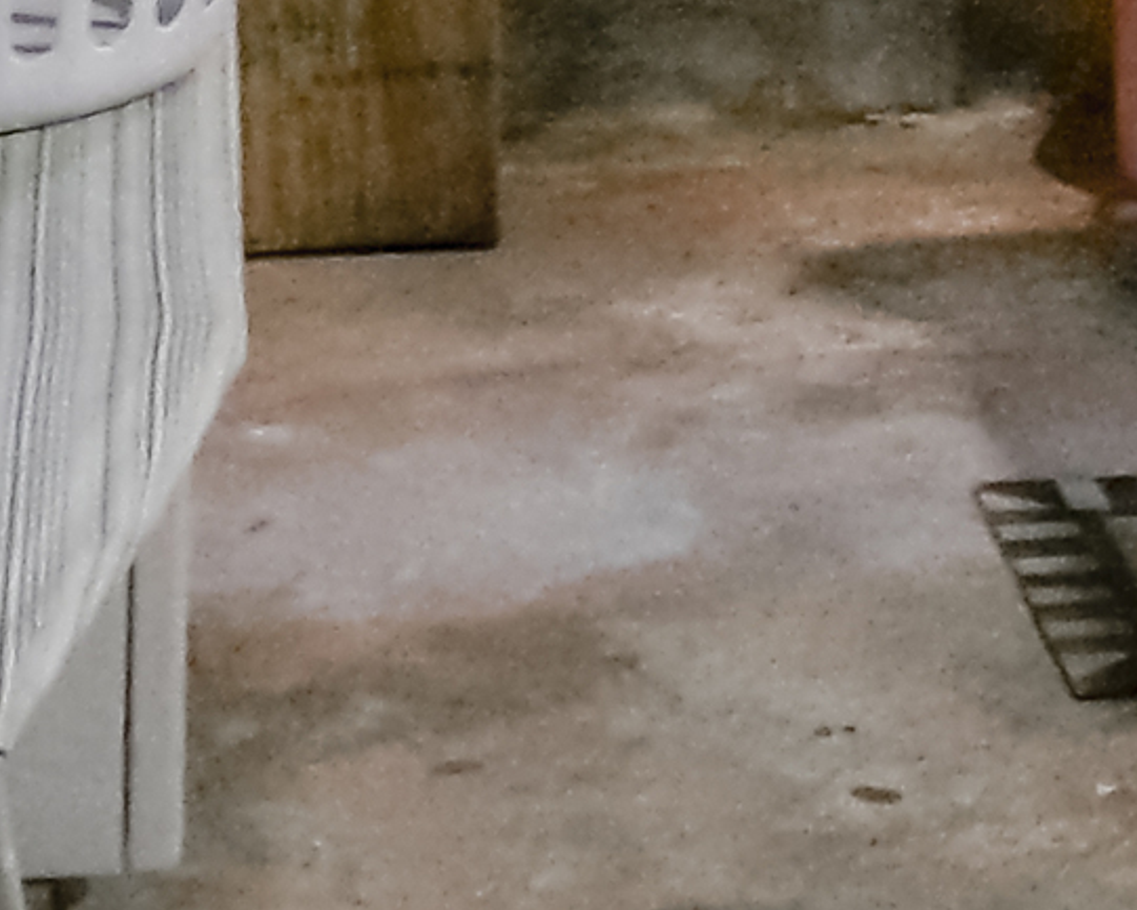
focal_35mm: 133
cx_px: 1126
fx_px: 4476
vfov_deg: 11.4
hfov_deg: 14.3
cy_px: -84
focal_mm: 4.3
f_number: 3.7
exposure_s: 1/17
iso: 472
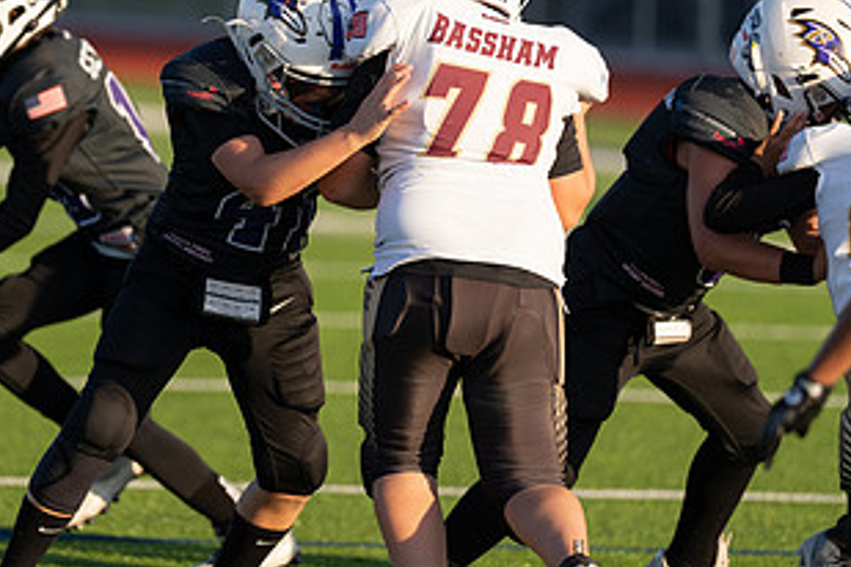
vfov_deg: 3.7
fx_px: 8864
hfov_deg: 5.5
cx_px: 193
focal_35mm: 375
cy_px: 227
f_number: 2.8
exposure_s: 1/1600
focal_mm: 200
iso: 160
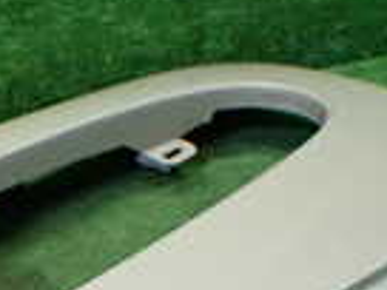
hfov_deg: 13.8
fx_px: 1476
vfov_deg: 10.5
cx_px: -228
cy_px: 529
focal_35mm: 132
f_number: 2.3
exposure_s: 1/125
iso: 500
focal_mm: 5.4
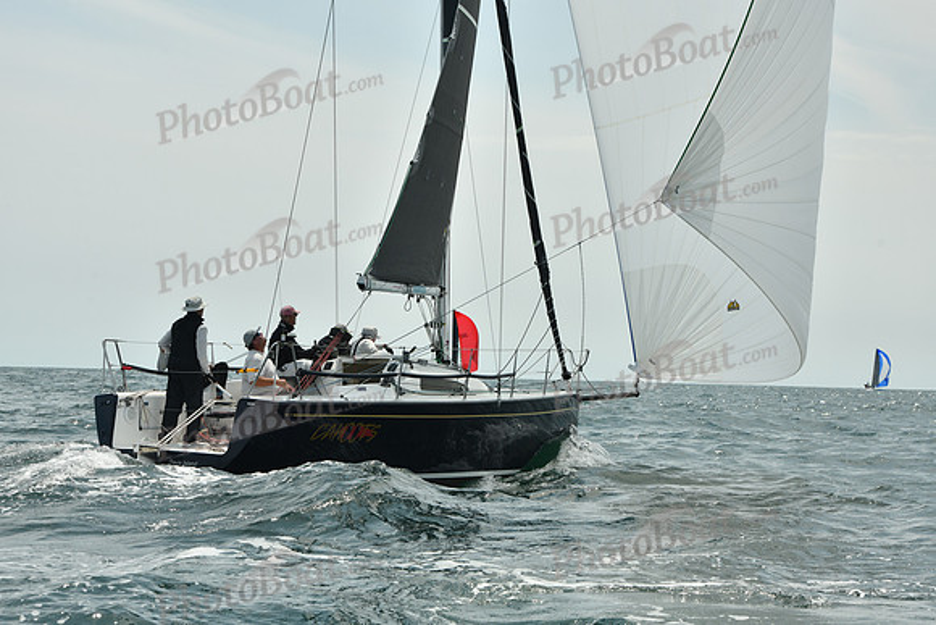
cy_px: 312
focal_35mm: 82
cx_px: 468
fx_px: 2132
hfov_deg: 24.8
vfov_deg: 16.7
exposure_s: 1/1250
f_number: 9
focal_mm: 82
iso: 320
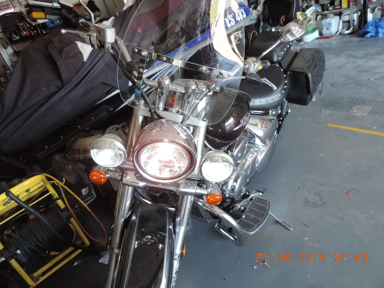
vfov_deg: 56.8
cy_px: 144
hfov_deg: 71.6
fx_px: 266
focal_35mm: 24
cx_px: 192
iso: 250
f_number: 3
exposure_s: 1/30
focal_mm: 4.3
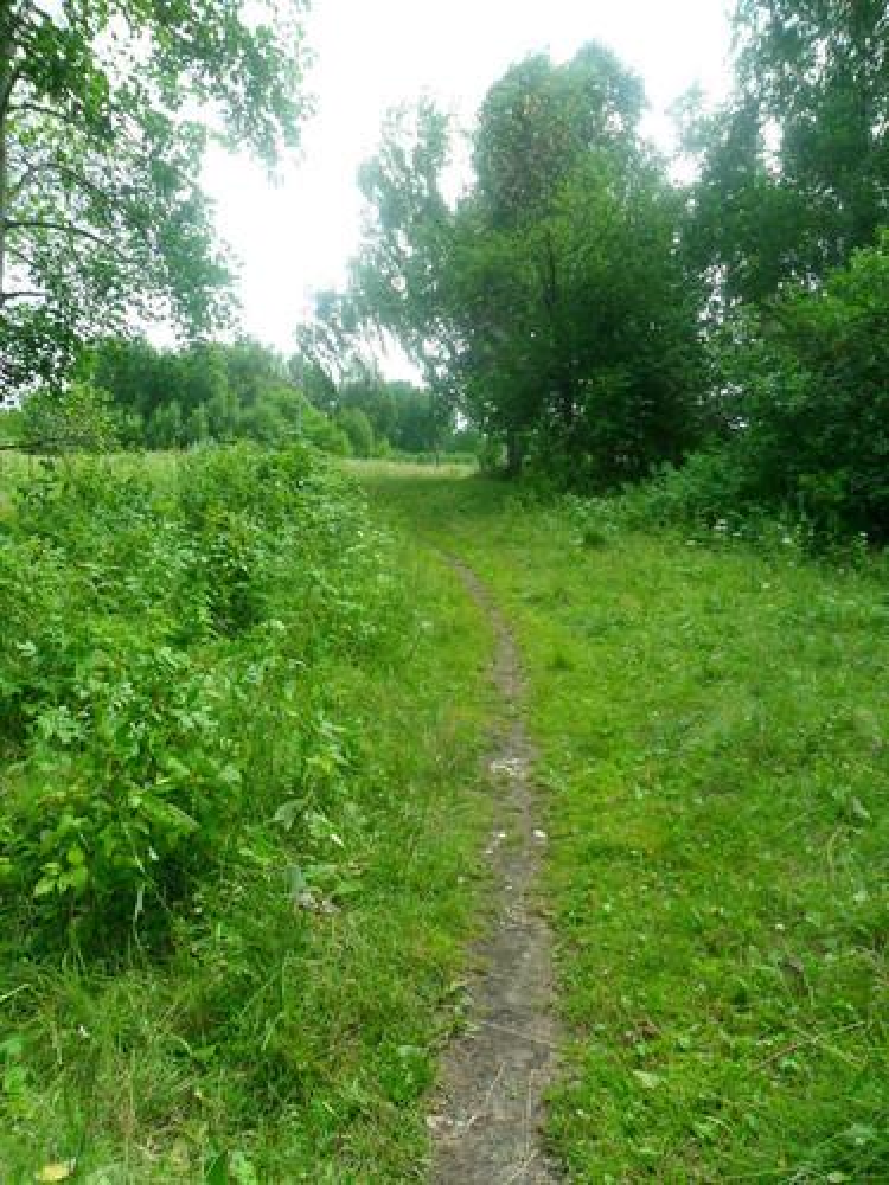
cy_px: 592
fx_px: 925
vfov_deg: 65.3
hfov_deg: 51.4
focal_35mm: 27
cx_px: 444
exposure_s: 1/350
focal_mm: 4.9
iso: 100
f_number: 3.5
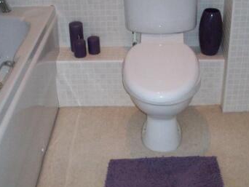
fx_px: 453
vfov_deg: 23.3
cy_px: 76
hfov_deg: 30.6
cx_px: 156
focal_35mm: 63
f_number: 2.8
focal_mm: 6.2
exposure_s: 1/45
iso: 160
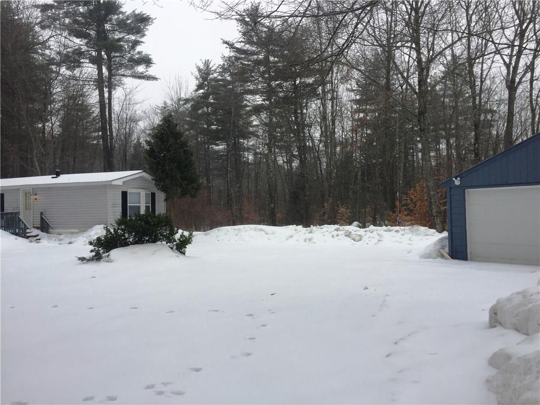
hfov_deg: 61.7
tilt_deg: +0.4
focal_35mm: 29
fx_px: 452
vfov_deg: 48.2
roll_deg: +0.7
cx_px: 270
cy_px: 202
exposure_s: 1/353
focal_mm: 4.15
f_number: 2.2
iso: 32
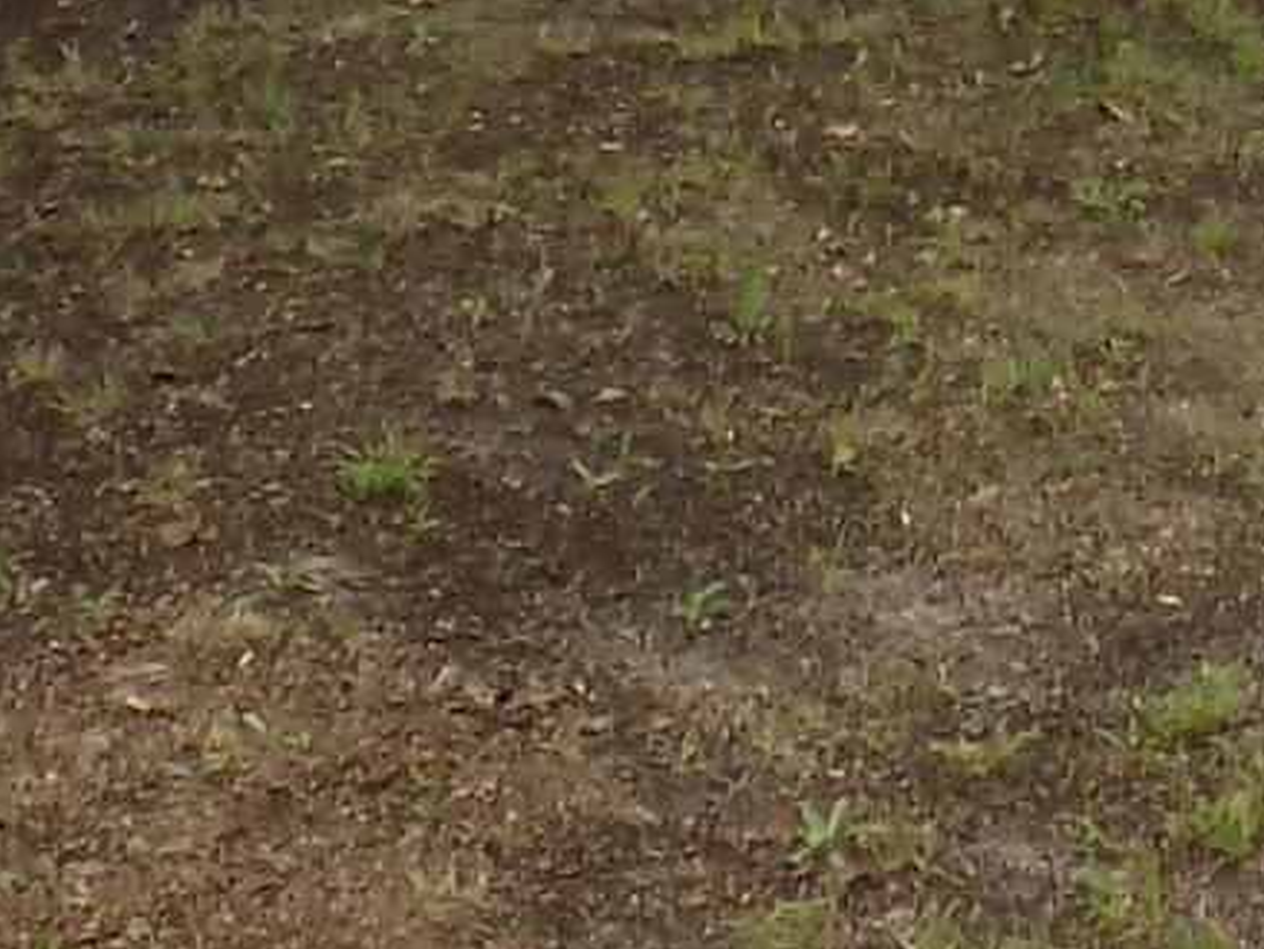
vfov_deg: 8.5
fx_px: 5771
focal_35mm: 158
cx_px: 1643
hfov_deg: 12.1
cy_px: -1429
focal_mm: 4
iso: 80
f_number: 3.1
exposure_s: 1/125
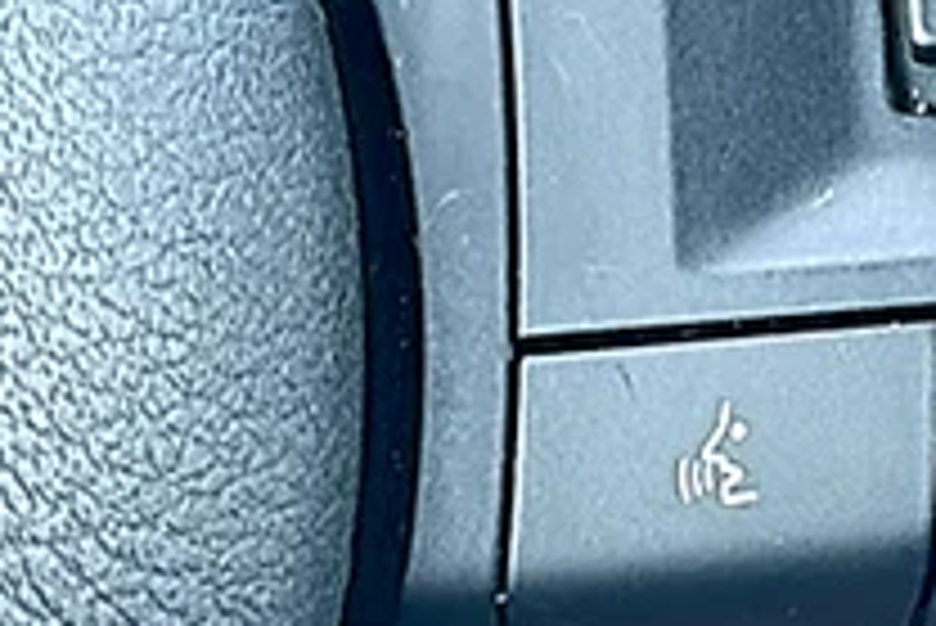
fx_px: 3642
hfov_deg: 14.2
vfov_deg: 9.8
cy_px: 110
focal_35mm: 140
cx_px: 1148
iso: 80
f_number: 1.78
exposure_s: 1/83
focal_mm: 6.86
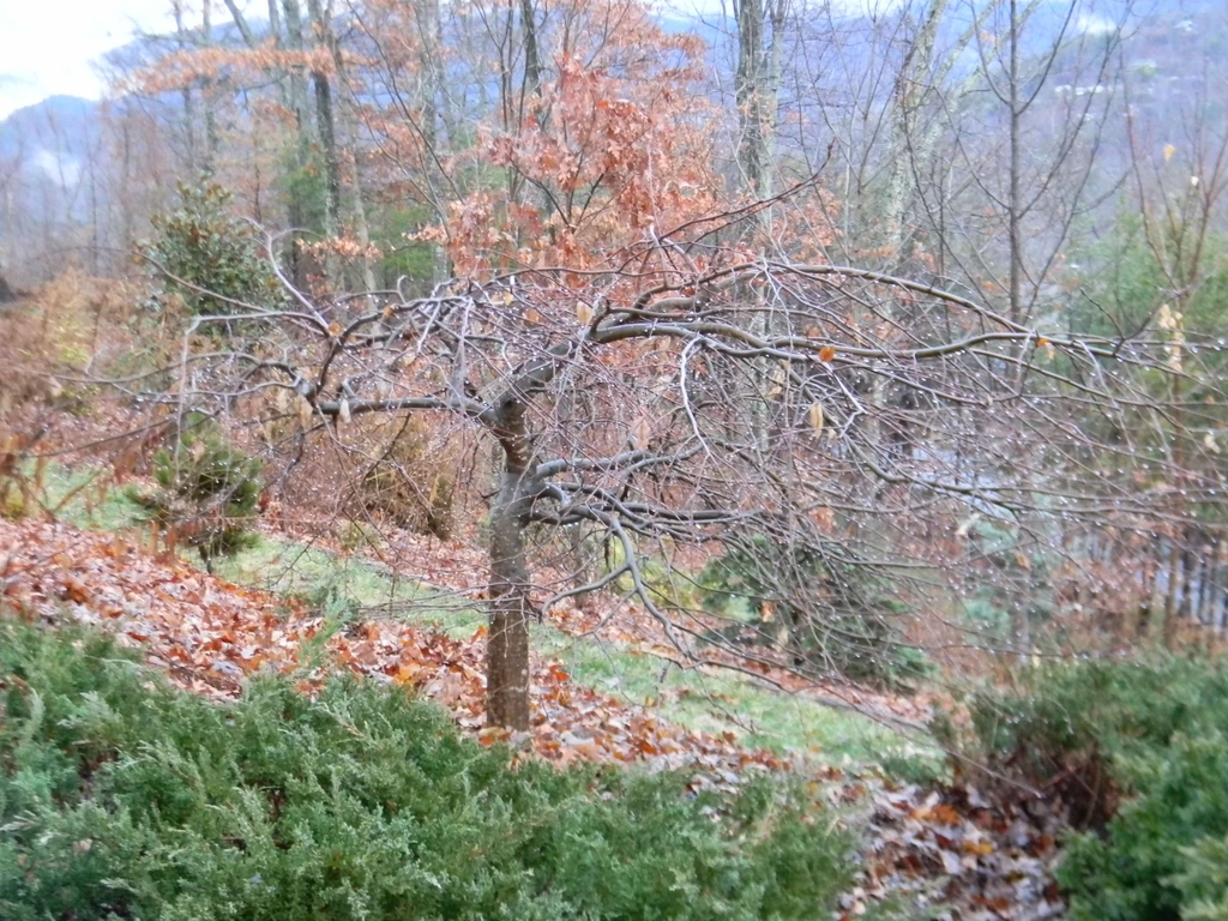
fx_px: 1490
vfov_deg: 34.3
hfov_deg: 44.8
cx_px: 614
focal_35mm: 42
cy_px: 460
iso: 643
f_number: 4.1
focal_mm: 10.1
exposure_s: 1/9.3
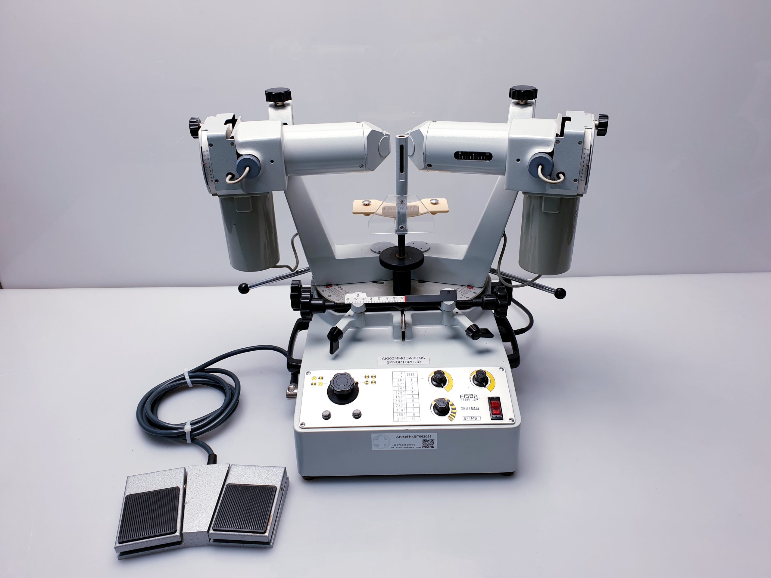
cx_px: 386
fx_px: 579
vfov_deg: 53.1
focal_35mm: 26
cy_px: 289
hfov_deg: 67.3
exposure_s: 1/108
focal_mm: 4.3
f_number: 2.4
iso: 50
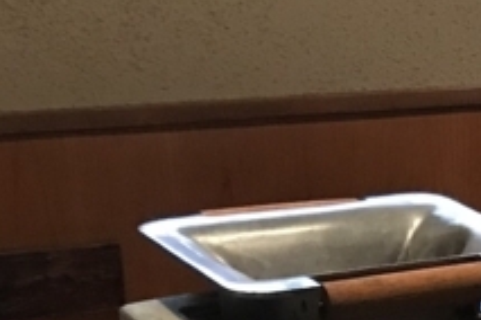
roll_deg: -2.6
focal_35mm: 140
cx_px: 784
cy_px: 617
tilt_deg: -26.8
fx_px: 1870
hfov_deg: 13.5
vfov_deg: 9.2
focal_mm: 3.99
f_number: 1.8
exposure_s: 1/6
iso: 80
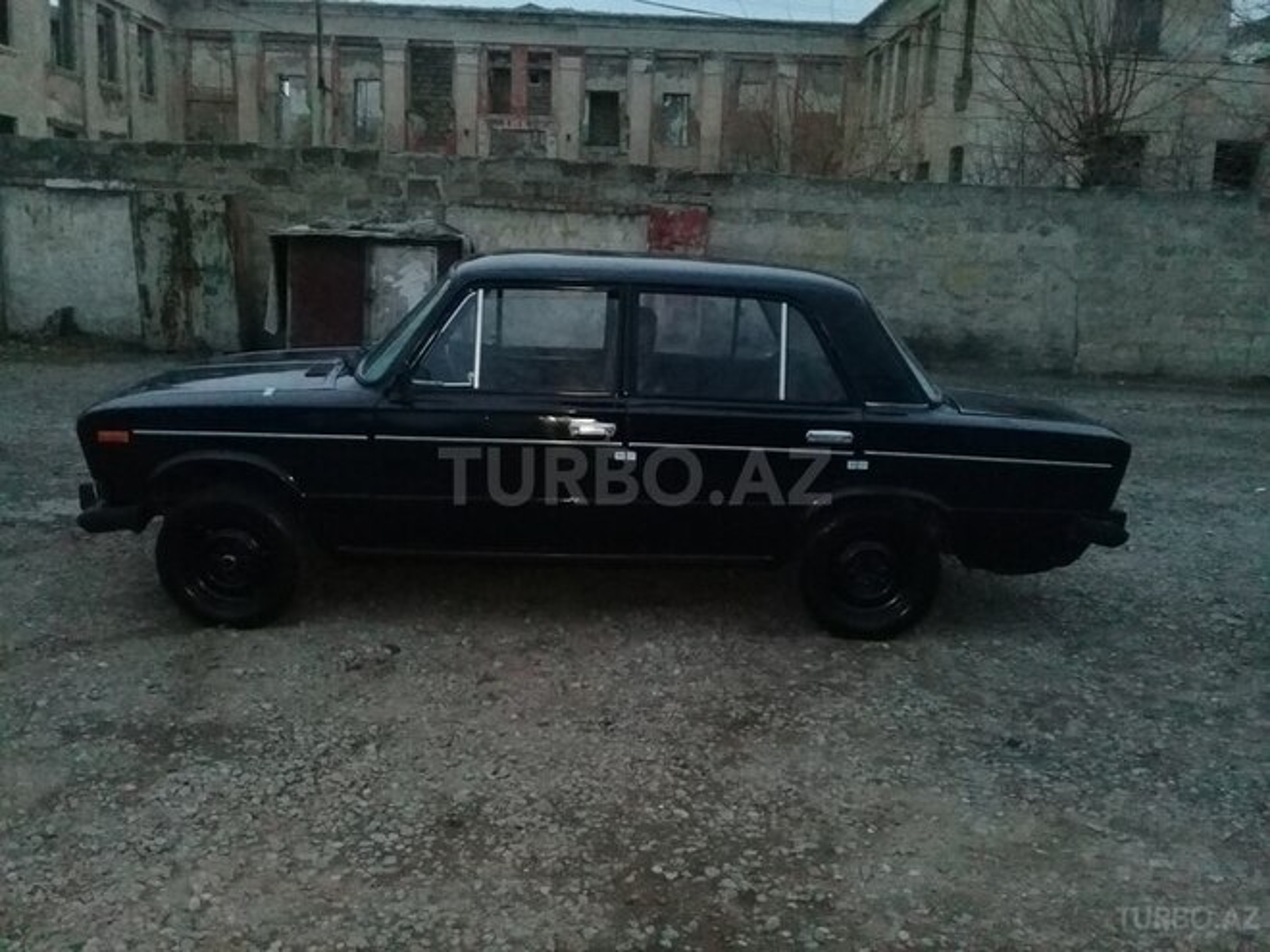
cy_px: 476
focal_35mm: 31
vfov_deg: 45.4
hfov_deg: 58.4
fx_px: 1137
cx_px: 635
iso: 640
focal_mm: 3.3
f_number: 2.2
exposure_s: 1/25
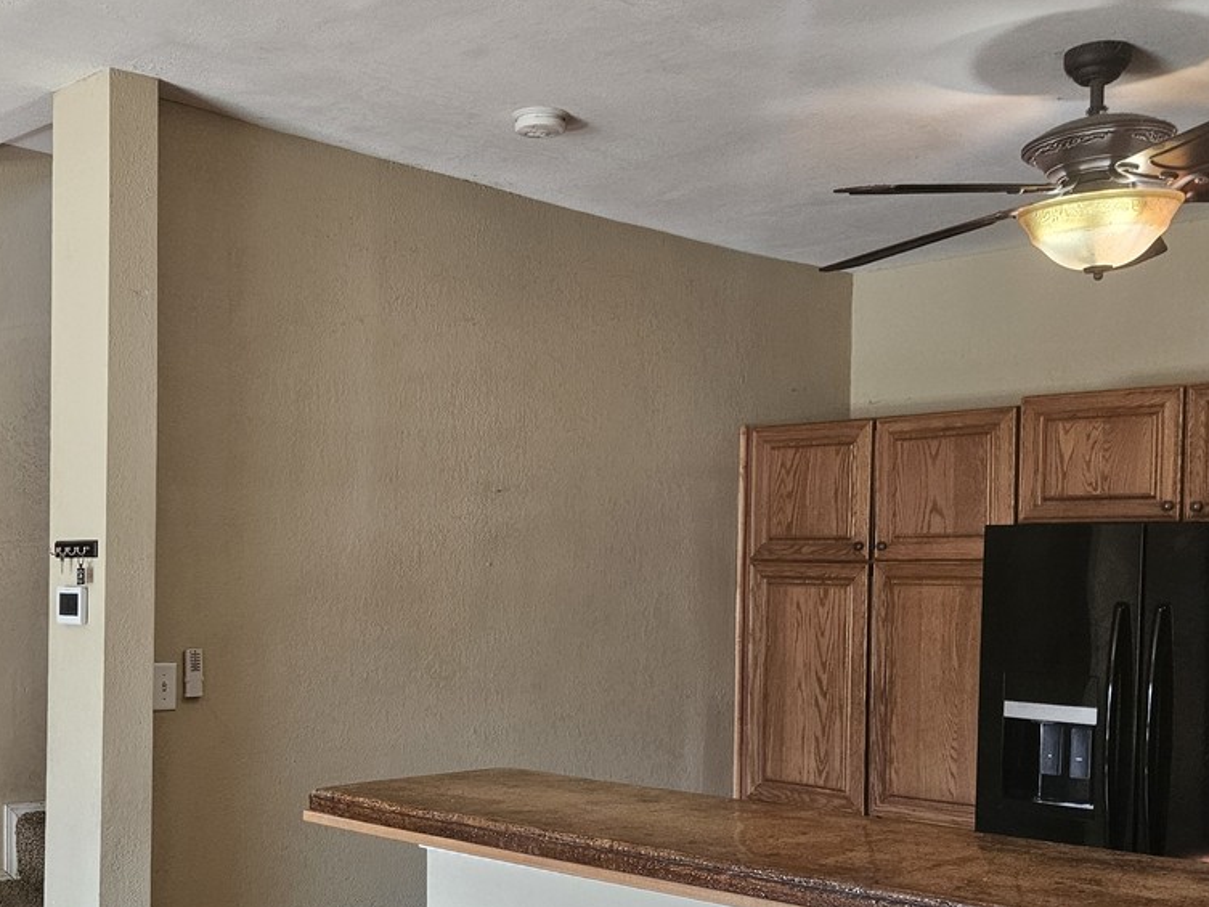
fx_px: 1537
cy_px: 641
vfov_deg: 32.5
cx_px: 350
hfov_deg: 42.0
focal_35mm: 44
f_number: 1.8
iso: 200
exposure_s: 1/120
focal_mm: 5.4
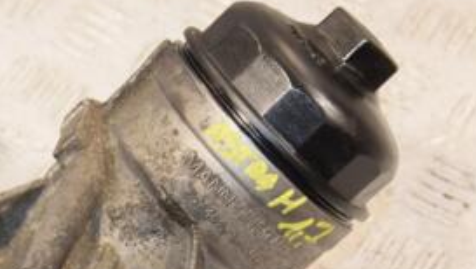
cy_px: 222
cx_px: 47
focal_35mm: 145
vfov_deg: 8.4
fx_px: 1831
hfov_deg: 14.7
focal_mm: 42
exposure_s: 1/200
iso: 800
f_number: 5.6
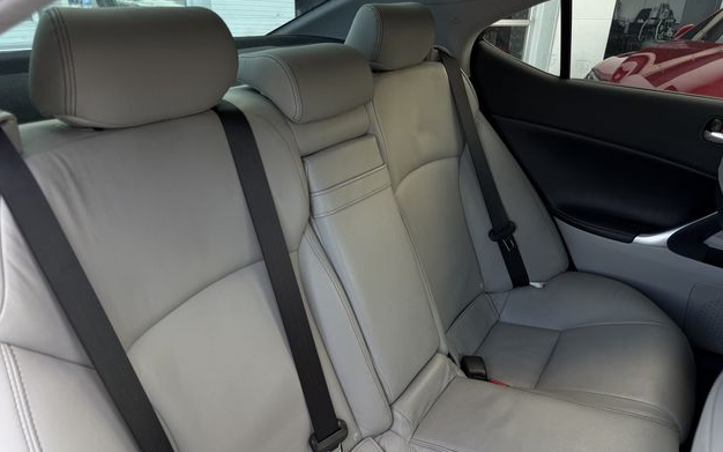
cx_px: 355
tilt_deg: -26.3
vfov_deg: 47.4
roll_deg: -1.2
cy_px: 262
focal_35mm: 26
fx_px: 512
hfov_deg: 70.4
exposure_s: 1/156
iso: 100
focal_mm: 6.76
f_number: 1.78
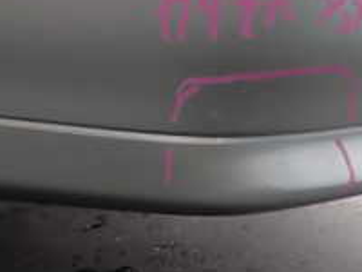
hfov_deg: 26.0
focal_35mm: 75
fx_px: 784
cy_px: -65
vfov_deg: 18.5
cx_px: 210
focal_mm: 4.5
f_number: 2
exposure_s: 1/60
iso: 160
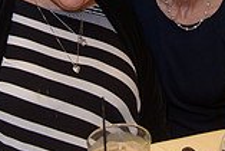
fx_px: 738
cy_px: -78
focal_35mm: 118
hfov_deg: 17.1
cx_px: 192
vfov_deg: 11.2
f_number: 3.2
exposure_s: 1/125
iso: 1600
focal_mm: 32
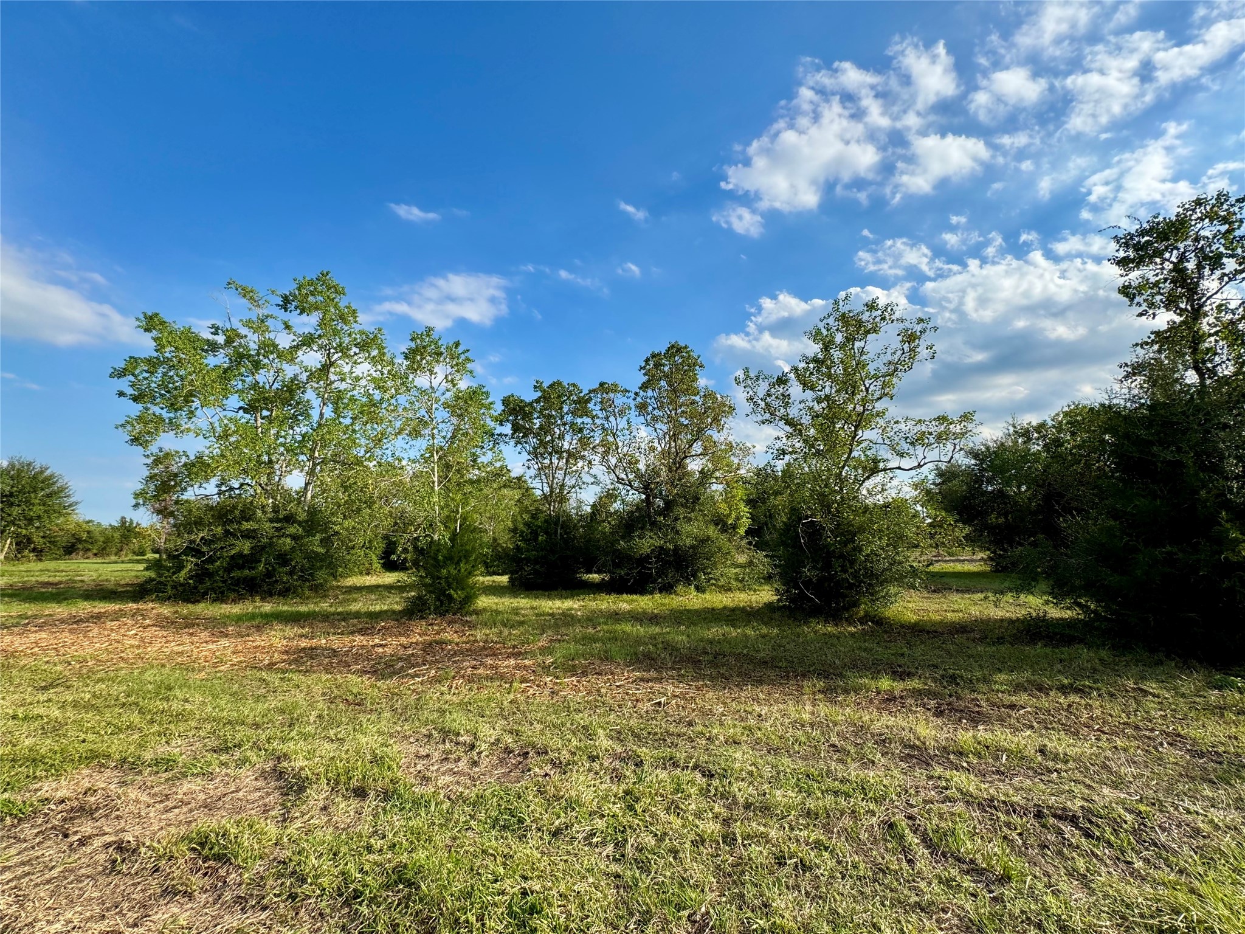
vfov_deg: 85.7
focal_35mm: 14
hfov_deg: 102.1
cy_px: 467
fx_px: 504
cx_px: 622
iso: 50
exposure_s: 1/1323
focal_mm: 2.22
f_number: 2.2
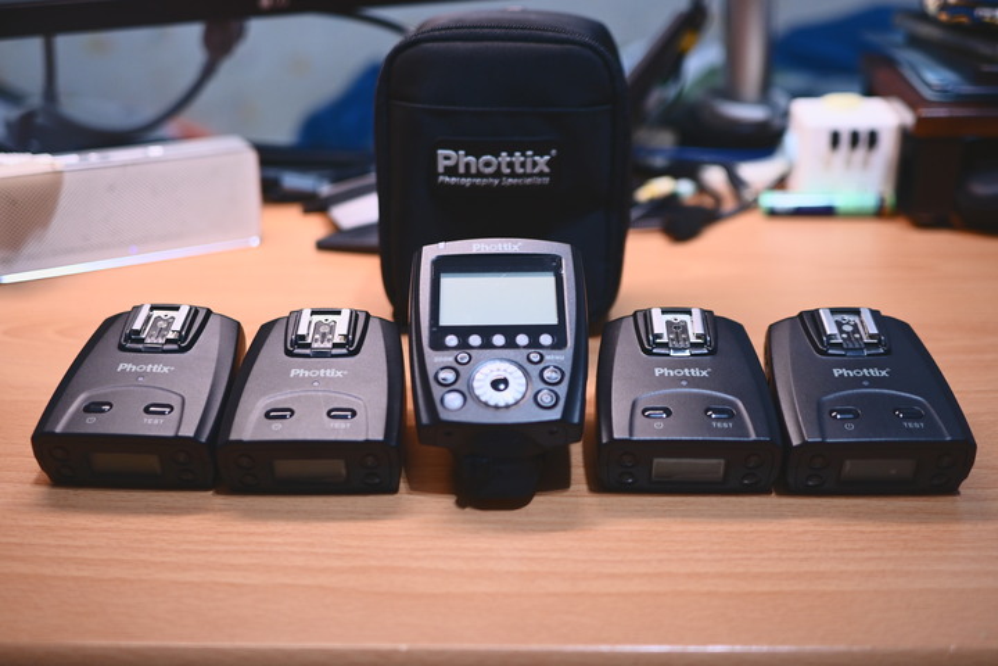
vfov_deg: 36.9
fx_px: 998
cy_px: 333
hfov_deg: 53.1
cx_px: 499
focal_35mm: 36
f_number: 1.7
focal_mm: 24
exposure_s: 1/160
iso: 800
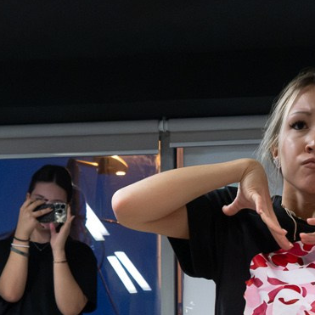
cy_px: 386
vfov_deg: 12.0
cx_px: 140
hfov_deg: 12.3
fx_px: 1462
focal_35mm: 142
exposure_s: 1/320
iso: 1600
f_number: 2.8
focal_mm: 16
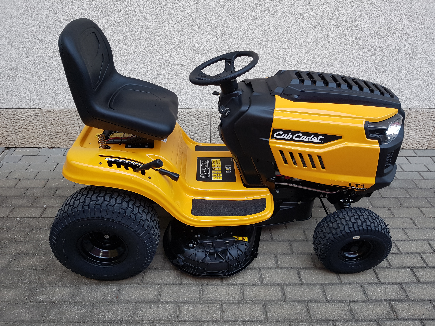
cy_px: 163
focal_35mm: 26
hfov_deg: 67.3
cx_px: 218
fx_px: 327
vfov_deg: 53.1
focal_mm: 4.2
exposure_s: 1/100
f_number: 1.7
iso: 80
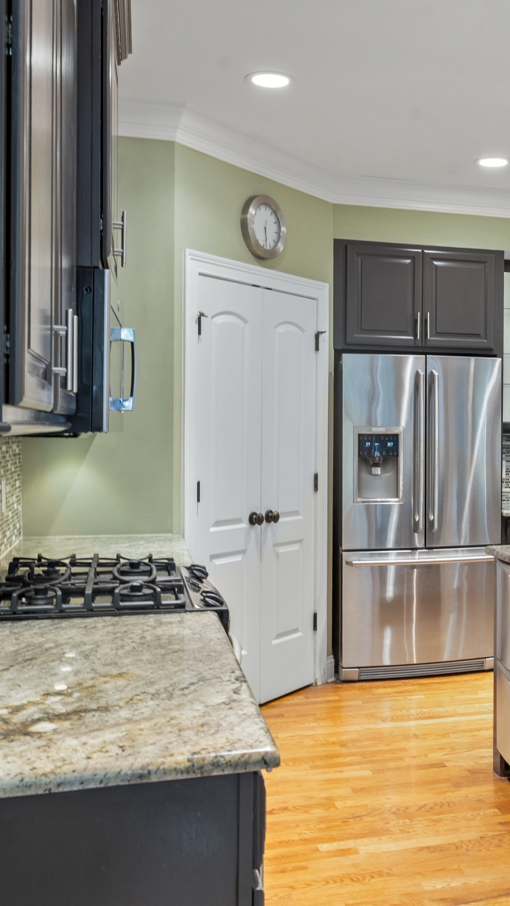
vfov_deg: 52.8
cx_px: 446
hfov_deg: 30.0
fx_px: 913
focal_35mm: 38
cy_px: 452
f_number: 9
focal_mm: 24
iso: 100
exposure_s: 1
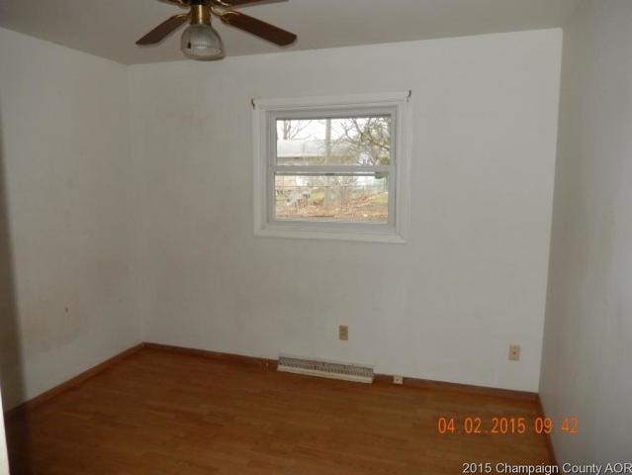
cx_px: 316
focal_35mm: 25
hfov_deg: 69.4
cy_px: 238
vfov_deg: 54.9
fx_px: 457
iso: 200
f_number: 3.4
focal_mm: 4.5
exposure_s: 1/30
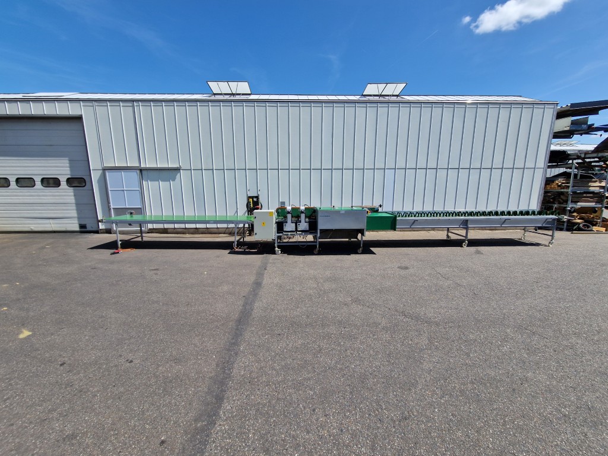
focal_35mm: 13
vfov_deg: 89.9
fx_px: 228
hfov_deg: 106.2
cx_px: 304
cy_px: 228
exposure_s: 1/2048
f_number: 2.2
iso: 50
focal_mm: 2.2
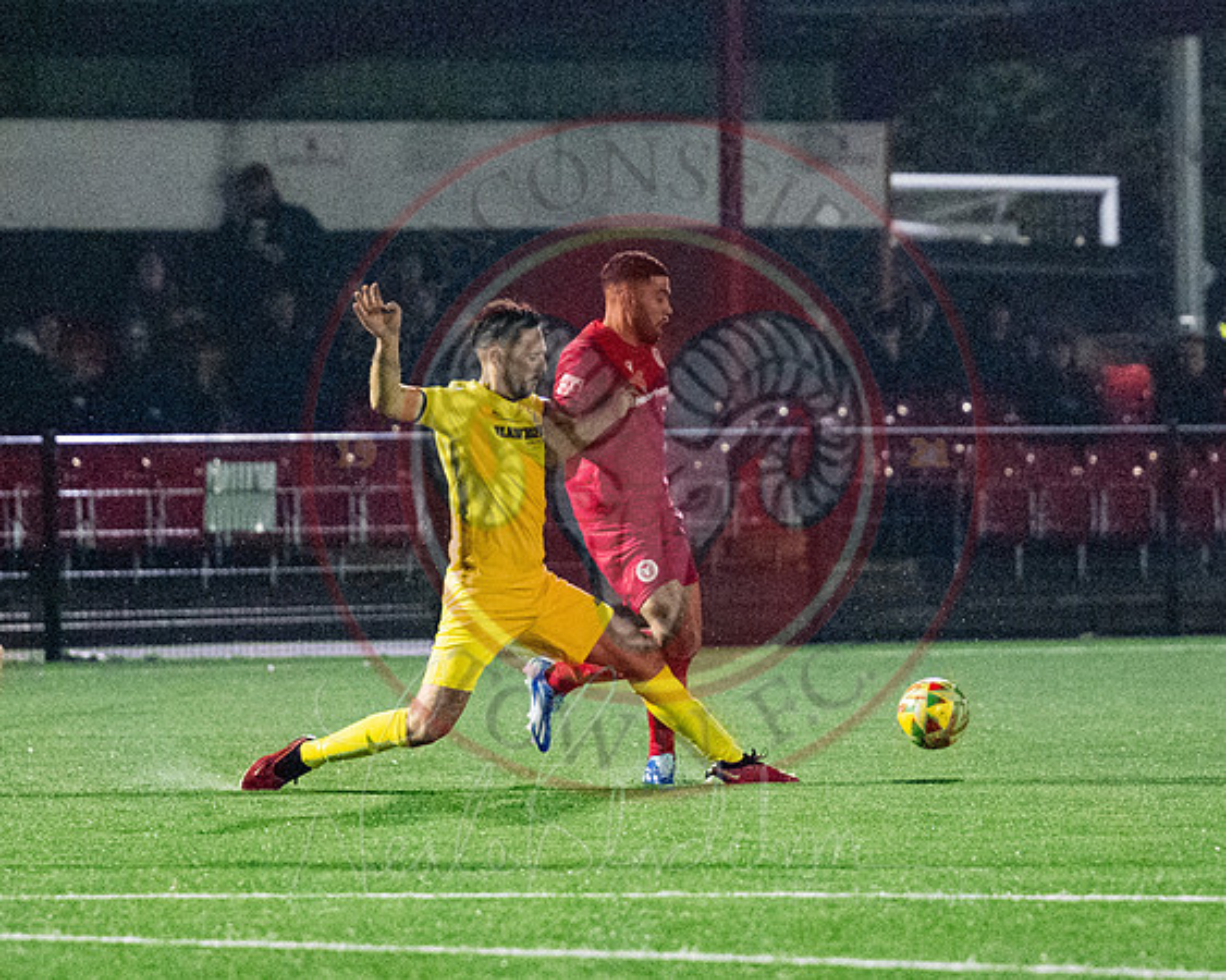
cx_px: 509
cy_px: 427
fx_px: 14008
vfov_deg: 4.0
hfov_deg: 5.0
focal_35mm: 386
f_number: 2.8
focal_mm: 150
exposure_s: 1/1000
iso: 8000
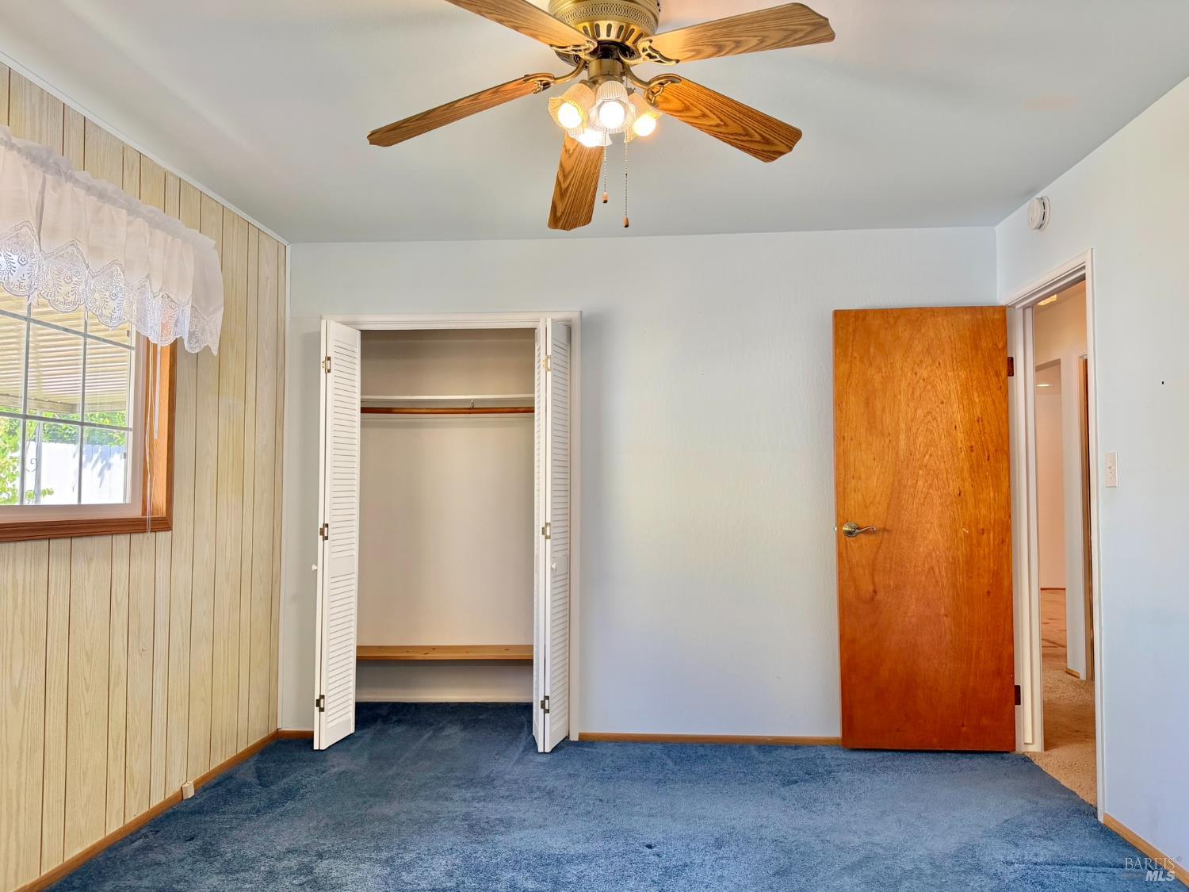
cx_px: 594
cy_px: 446
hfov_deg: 71.6
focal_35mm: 24
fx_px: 824
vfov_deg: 56.8
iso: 200
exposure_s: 1/135
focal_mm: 6.76
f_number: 1.78
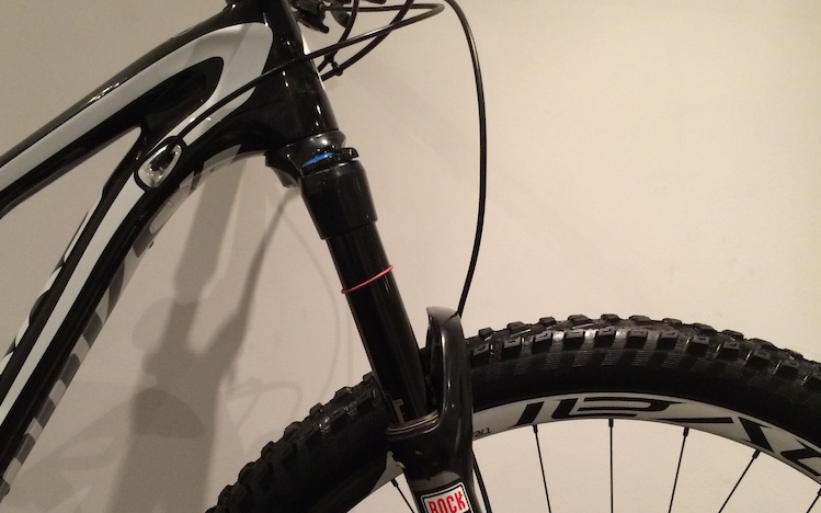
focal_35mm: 42
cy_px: 343
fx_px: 940
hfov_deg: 47.2
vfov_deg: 30.3
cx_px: 402
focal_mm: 4.15
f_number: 2.2
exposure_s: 1/24
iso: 250
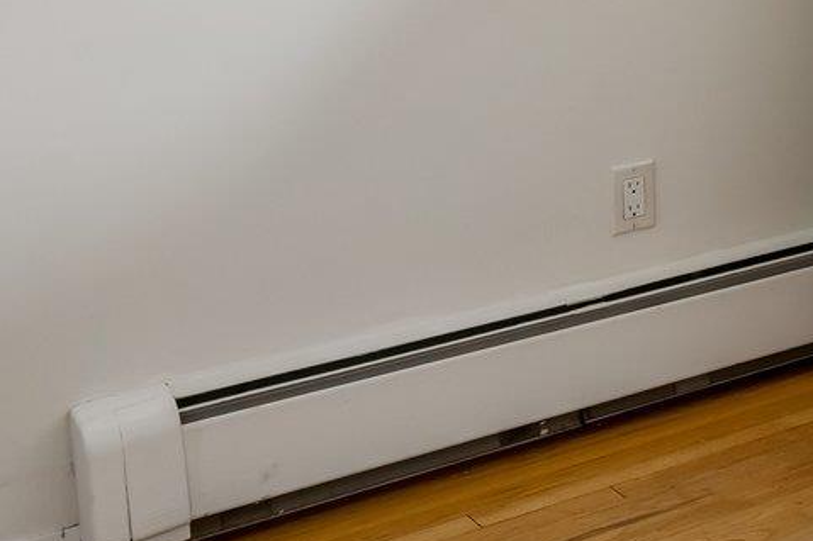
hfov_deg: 19.3
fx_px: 1738
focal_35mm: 77
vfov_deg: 16.1
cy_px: -287
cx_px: 1492
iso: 250
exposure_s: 1/6
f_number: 9
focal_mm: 18
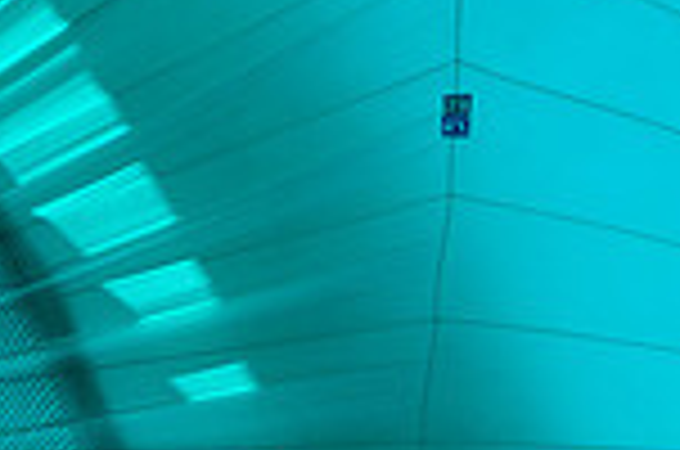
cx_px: 257
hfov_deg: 0.9
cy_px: 556
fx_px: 43579
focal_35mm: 2312
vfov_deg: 0.6
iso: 400
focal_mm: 400
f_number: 5
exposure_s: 1/2500
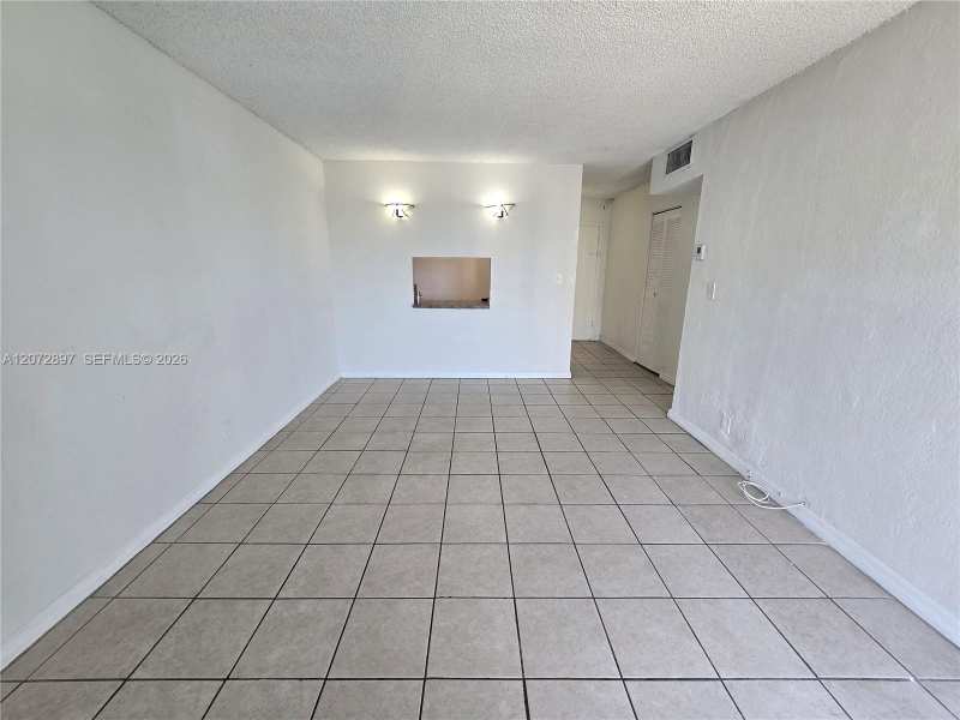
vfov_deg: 89.9
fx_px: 361
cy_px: 360
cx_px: 480
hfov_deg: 106.2
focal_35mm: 13
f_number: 2.2
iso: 50
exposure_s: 1/60
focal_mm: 2.2
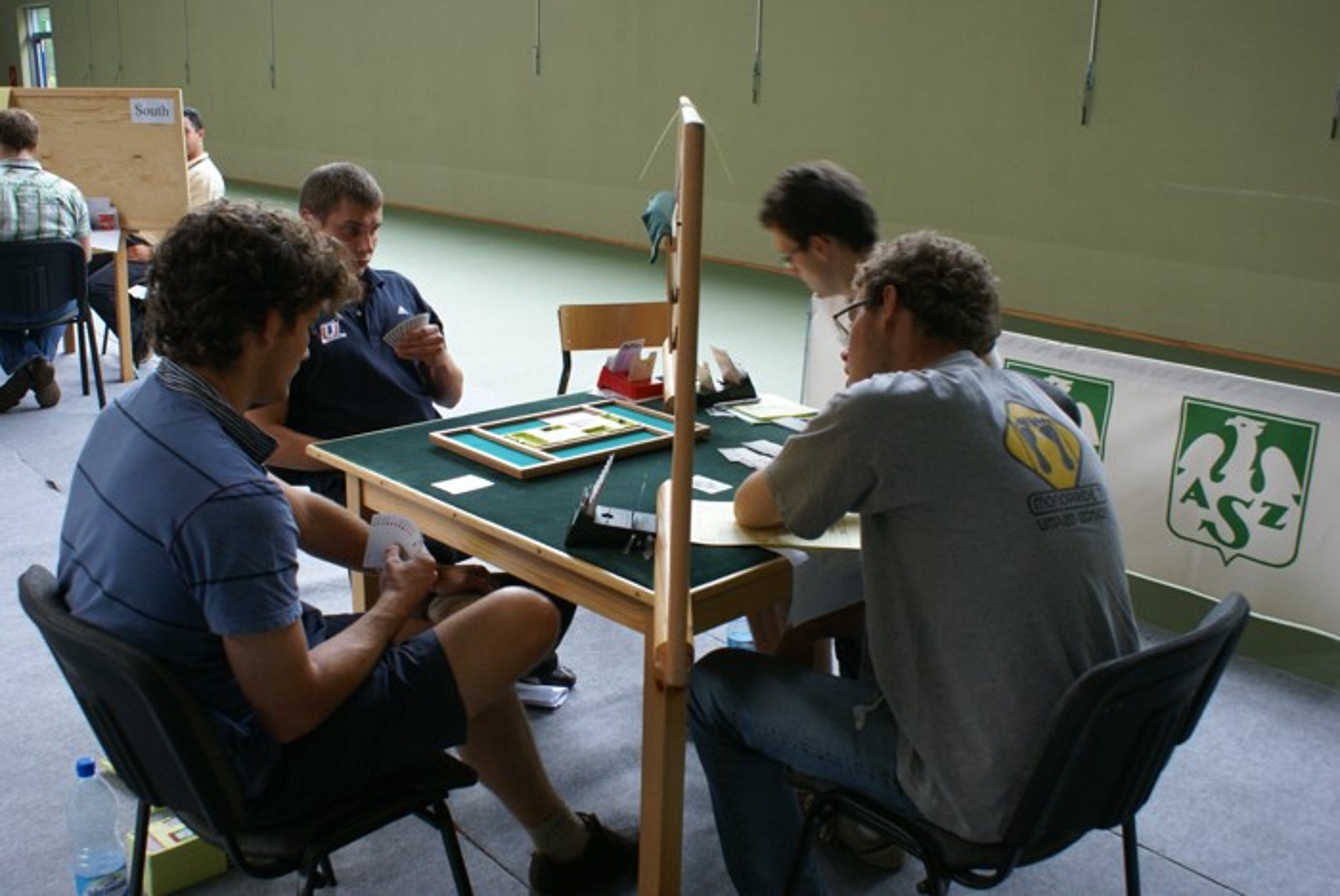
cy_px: 448
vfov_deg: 40.0
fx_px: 1229
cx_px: 670
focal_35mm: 33
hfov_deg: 57.2
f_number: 5.6
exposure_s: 1/25
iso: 400
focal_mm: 22
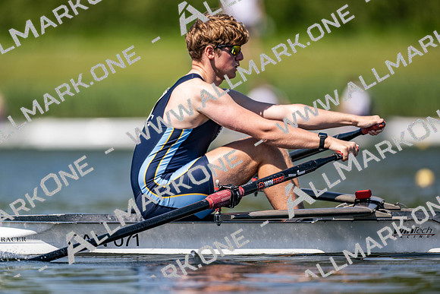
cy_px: 147
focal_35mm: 600
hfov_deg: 3.4
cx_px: 220
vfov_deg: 2.3
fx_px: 7335
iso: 200
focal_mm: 600
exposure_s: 1/2500
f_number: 4
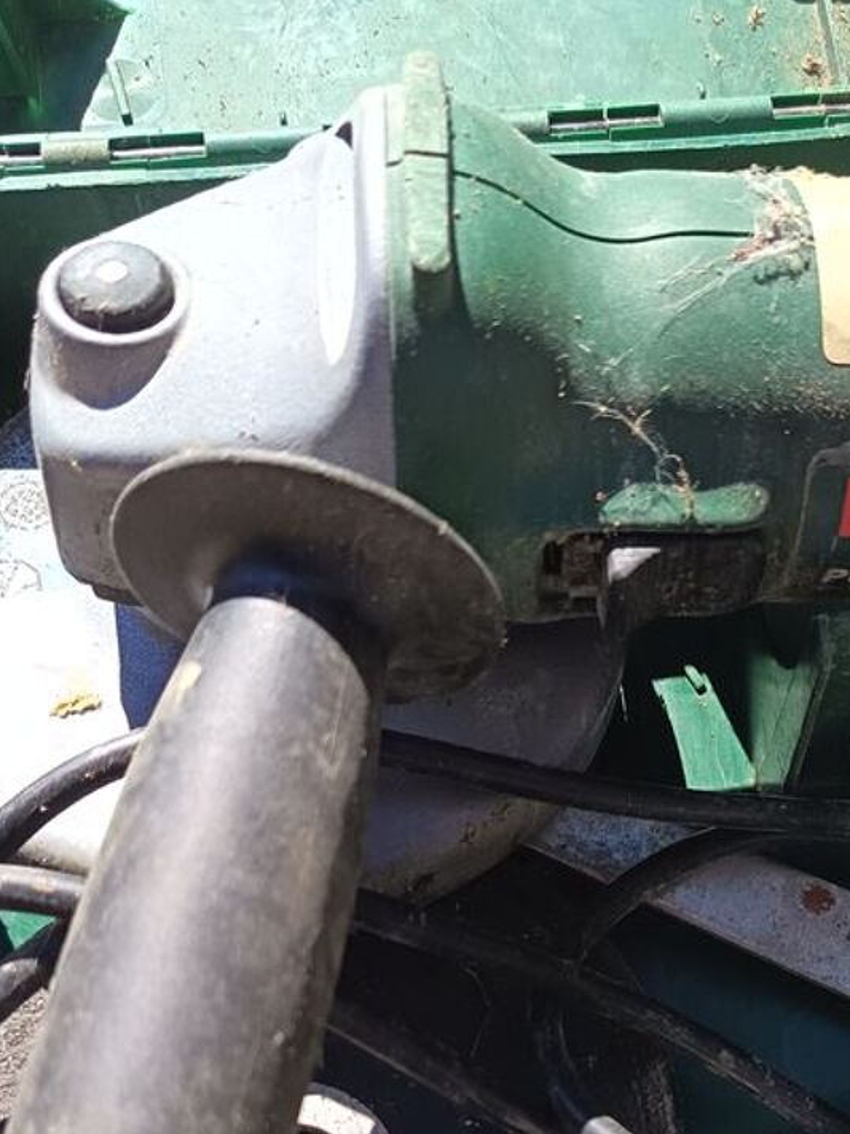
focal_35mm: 45
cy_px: 935
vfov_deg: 40.1
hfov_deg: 31.3
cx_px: 692
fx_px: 1474
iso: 305
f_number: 1.75
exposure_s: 1/600
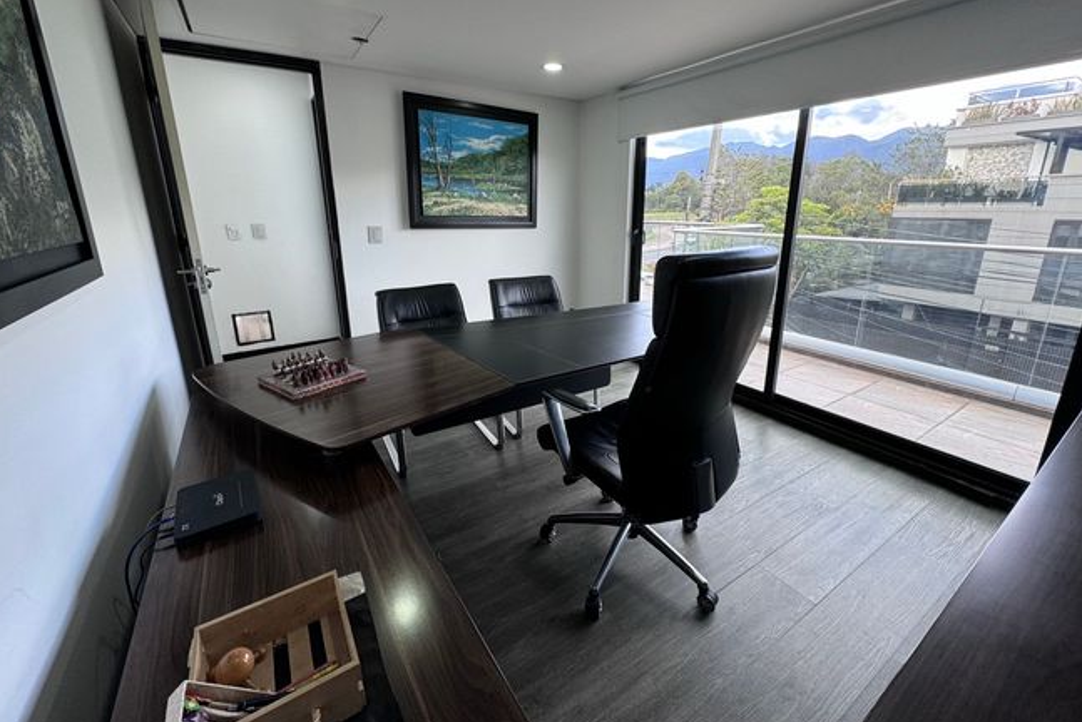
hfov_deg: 100.4
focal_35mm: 15
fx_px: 451
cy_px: 321
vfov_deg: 77.1
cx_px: 544
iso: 100
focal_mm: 2.22
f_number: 2.2
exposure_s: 1/99
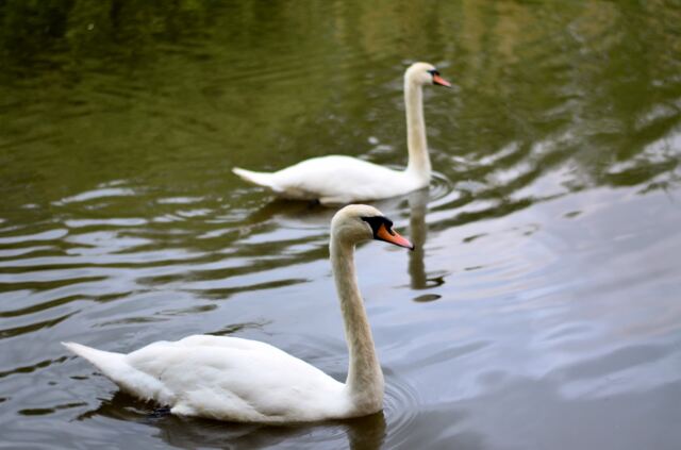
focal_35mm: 75
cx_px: 340
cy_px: 225
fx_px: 1415
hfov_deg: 27.1
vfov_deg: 18.1
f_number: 1.8
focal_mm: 50
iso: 400
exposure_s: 1/50
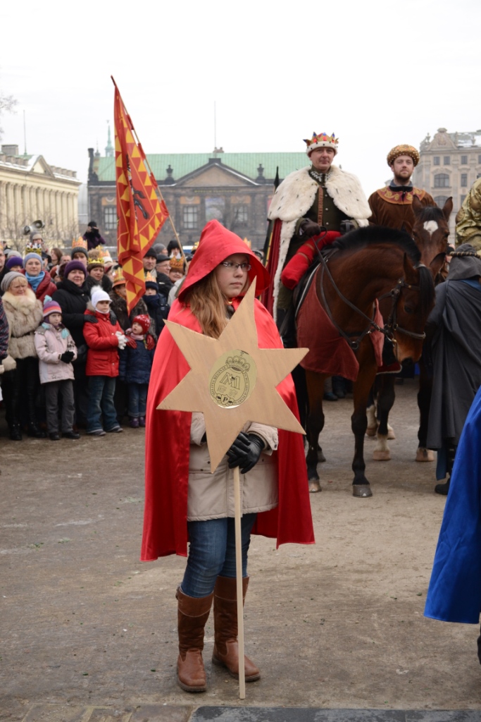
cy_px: 361
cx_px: 240
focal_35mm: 52
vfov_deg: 37.8
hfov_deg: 25.8
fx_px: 1052
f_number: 5
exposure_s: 1/400
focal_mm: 35
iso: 400
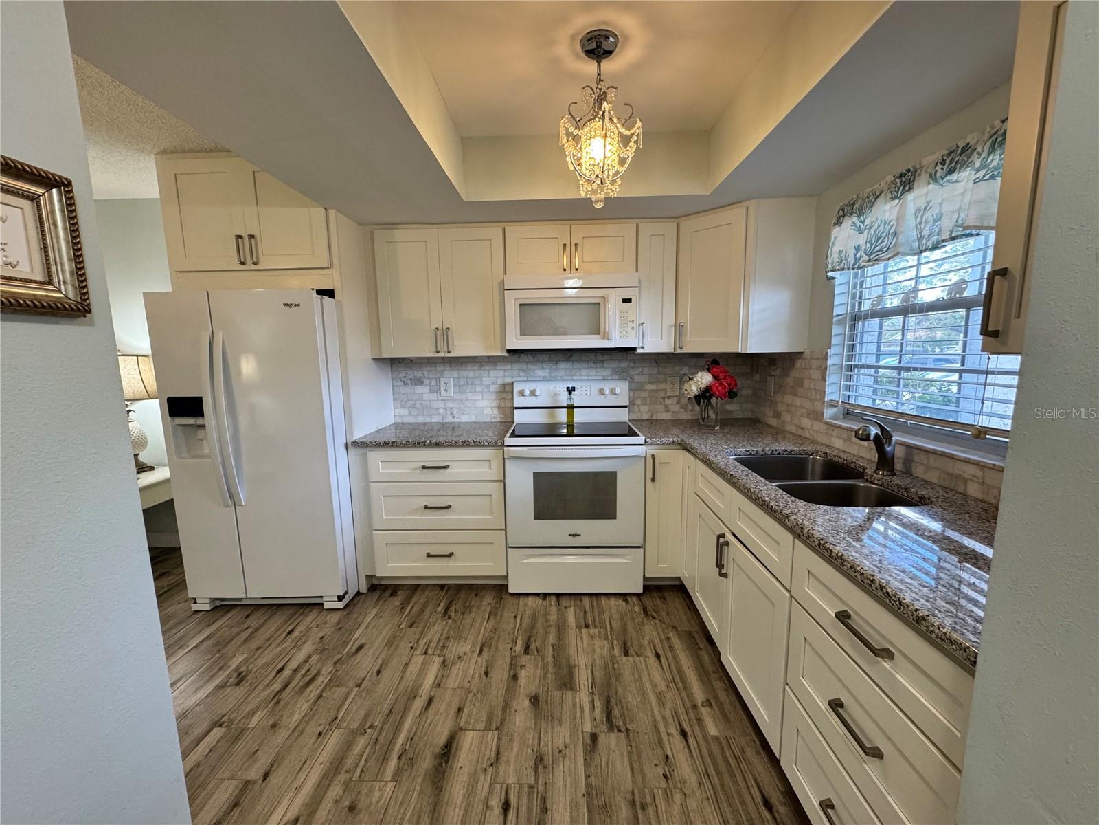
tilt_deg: -7.2
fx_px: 444
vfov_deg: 85.7
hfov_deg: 102.1
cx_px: 550
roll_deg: +0.8
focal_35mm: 14
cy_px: 412
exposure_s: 1/120
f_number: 2.2
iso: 250
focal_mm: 2.22
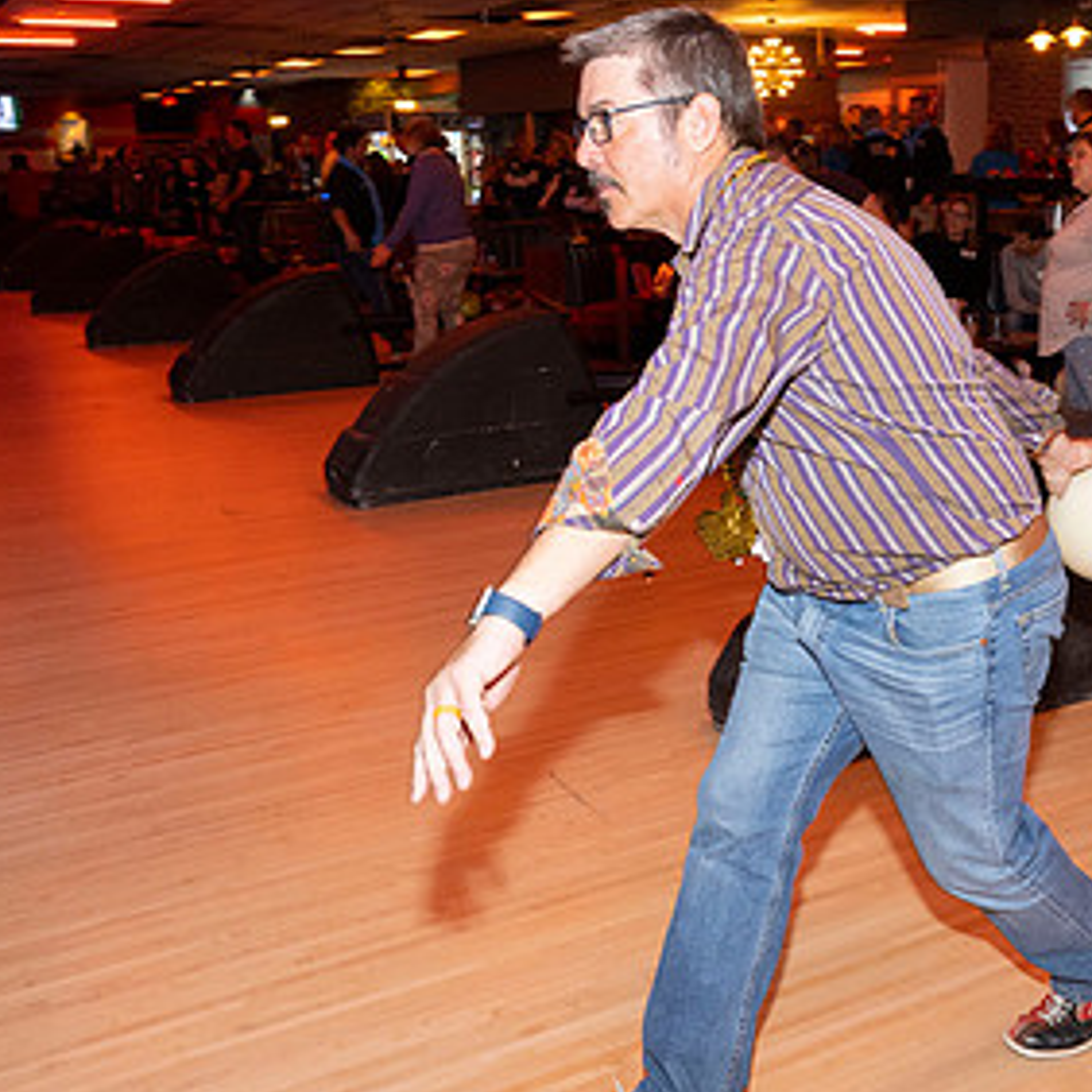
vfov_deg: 40.0
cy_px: 552
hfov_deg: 39.0
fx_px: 1499
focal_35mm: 42
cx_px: 821
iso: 2000
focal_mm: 24
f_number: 5.6
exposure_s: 1/100
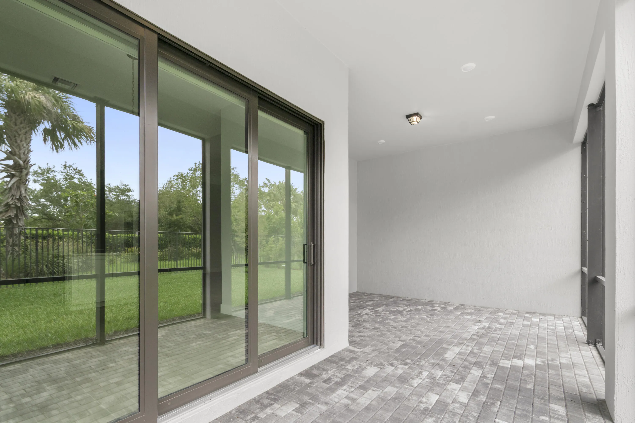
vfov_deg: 77.3
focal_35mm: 15
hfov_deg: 100.4
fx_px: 265
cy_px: 212
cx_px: 318
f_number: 8
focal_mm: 10
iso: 100
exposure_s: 1/13
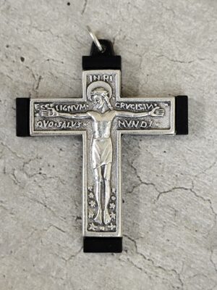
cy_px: 145
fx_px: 777
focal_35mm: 93
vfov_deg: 21.1
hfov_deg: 15.9
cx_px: 108
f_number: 1.65
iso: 50
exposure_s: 1/376
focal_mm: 6.19
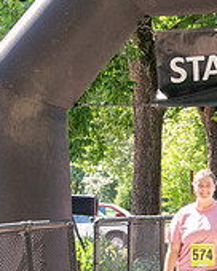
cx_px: 278
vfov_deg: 16.6
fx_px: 923
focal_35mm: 115
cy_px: 196
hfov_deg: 13.0
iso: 500
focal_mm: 24
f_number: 4
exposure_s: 1/400
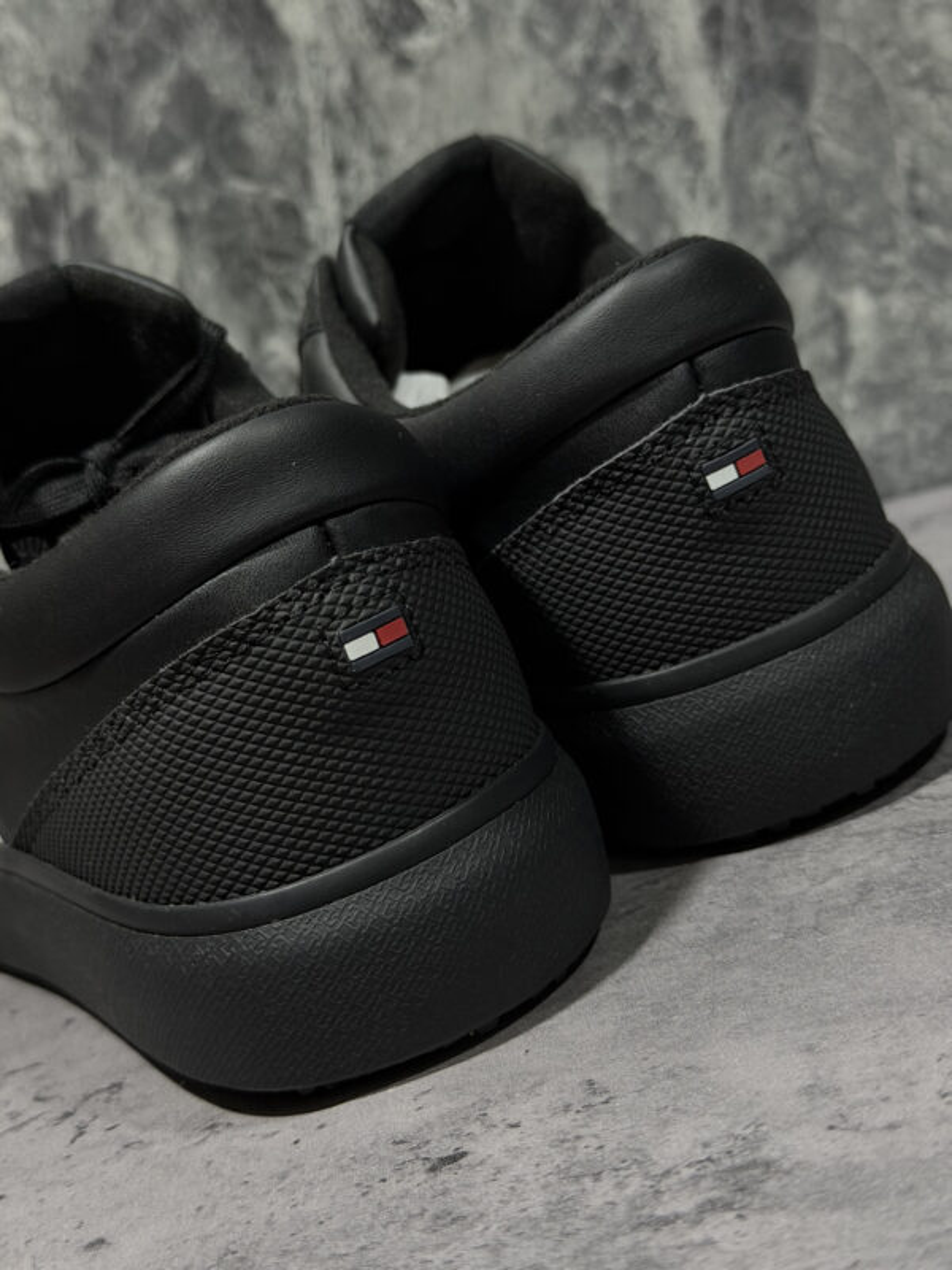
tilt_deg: -12.0
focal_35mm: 48
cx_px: 476
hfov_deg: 30.3
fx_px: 1760
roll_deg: +19.3
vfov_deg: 39.7
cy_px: 635
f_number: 1.78
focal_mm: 6.76
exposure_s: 1/30
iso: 400
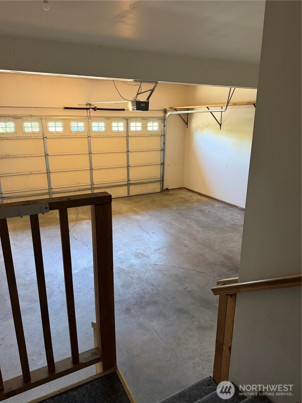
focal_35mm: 24
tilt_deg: -15.2
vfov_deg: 71.6
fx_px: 279
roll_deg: -1.0
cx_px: 151
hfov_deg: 56.8
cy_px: 202
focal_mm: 6.76
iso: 640
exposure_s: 1/60
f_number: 1.78
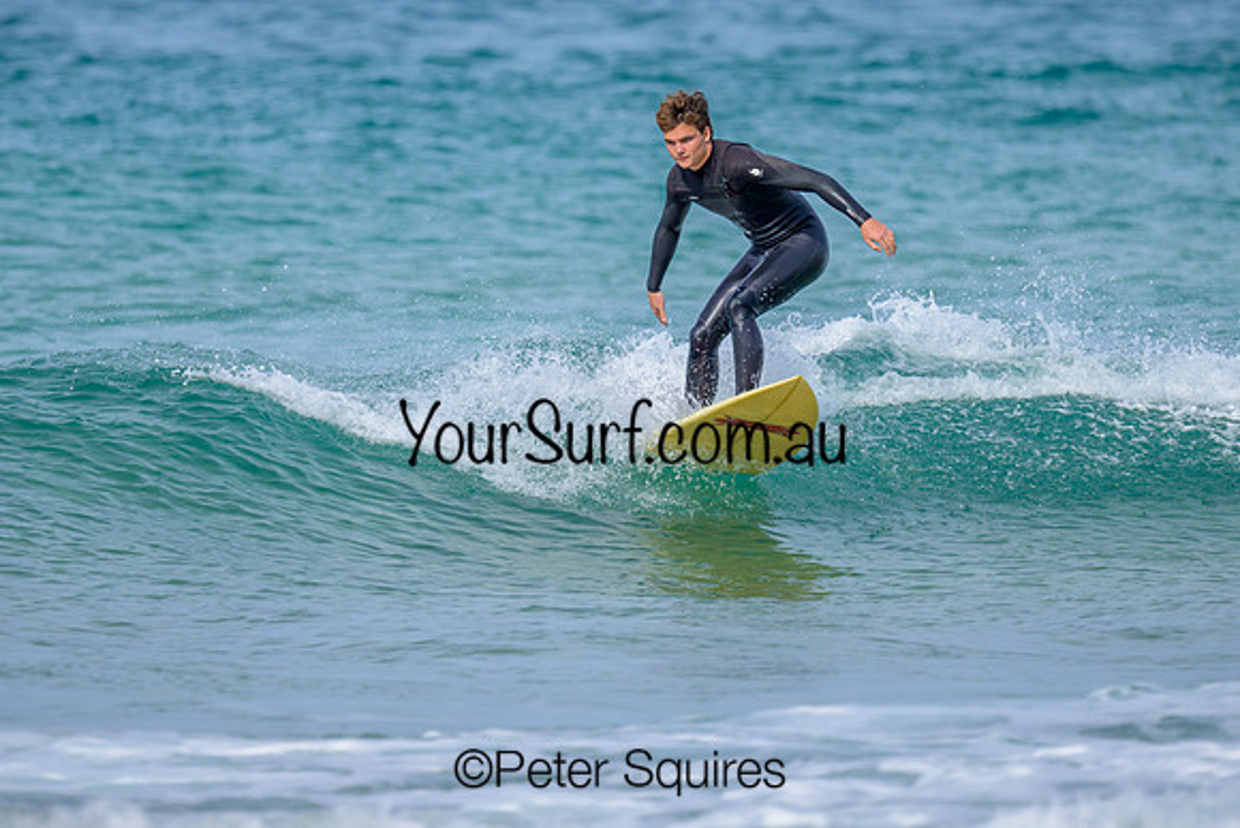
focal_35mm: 1101
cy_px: 338
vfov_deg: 1.3
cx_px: 535
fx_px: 37917
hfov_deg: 1.9
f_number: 6.3
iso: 280
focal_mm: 800
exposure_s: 1/2000
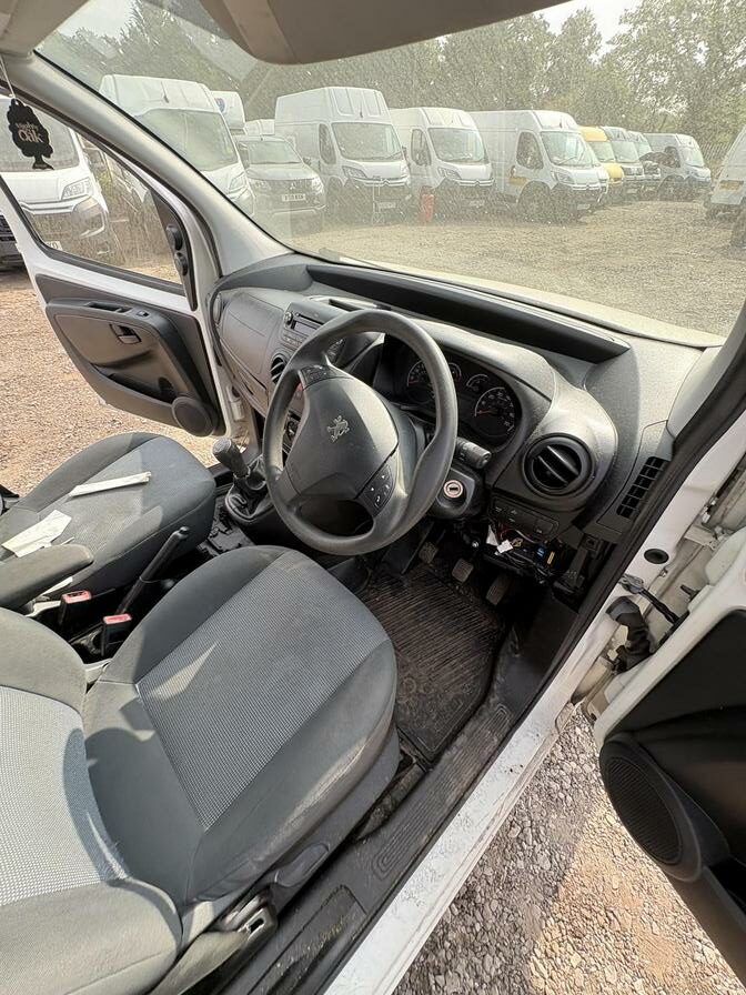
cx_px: 373
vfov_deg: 102.1
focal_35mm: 14
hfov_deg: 85.7
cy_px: 498
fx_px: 402
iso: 64
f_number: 2.2
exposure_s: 1/114
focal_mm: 2.22
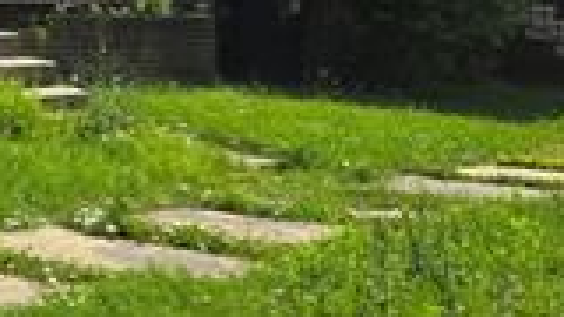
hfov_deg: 11.1
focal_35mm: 160
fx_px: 2393
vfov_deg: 7.5
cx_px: -828
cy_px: -88
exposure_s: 1/2701
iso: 25
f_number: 1.8
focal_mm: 5.4
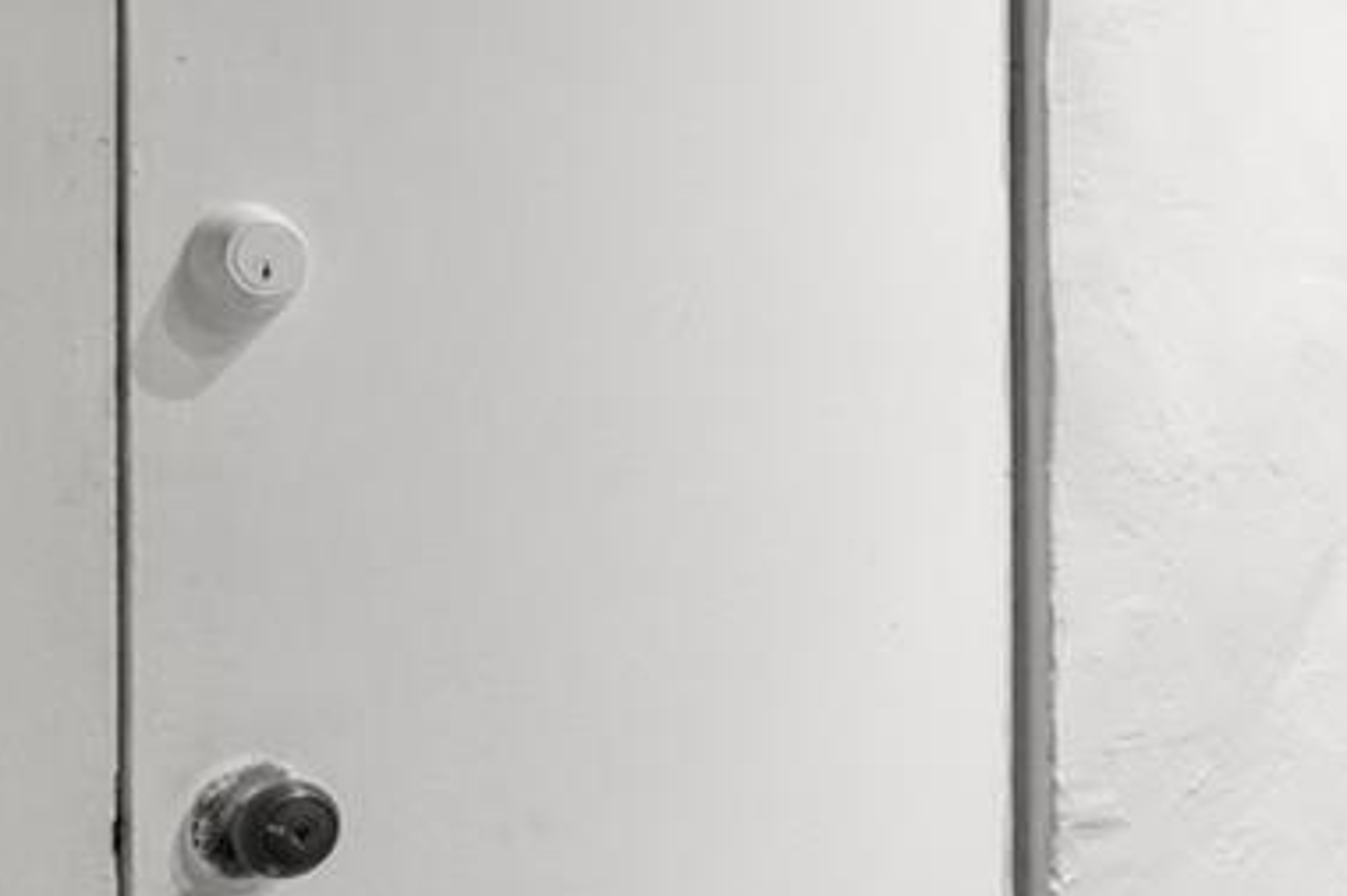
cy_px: 386
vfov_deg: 23.0
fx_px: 2207
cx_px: 1584
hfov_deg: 29.5
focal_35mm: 59
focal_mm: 14
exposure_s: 2
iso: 320
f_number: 8
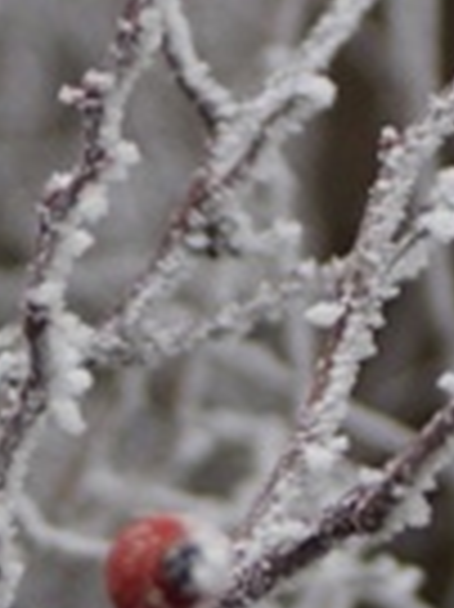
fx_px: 5973
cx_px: 45
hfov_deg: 4.3
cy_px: 378
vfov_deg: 5.8
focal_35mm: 341
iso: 250
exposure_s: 1/80
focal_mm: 50
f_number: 5.6
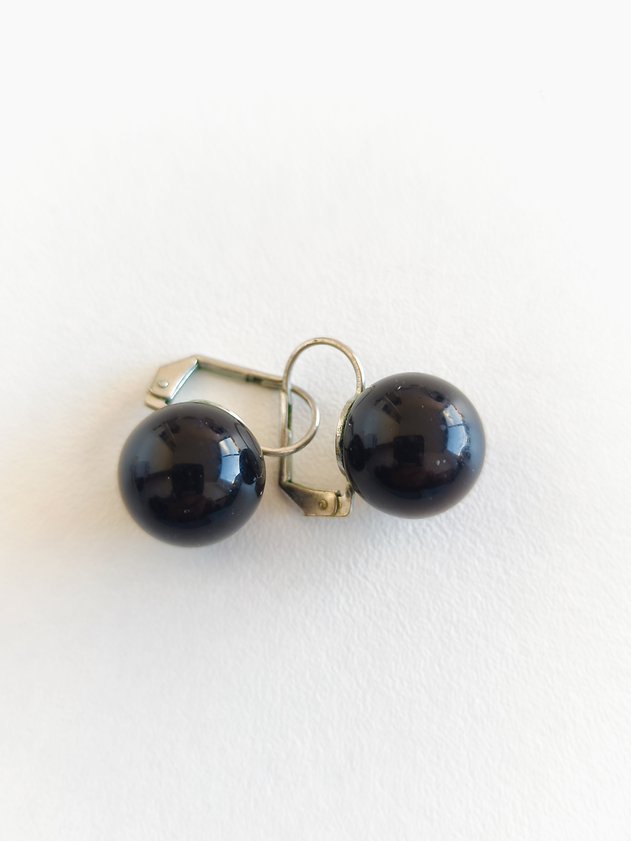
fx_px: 778
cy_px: 420
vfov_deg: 56.8
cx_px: 316
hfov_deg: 44.2
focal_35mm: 32
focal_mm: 6.14
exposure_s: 1/10
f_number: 1.65
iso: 50
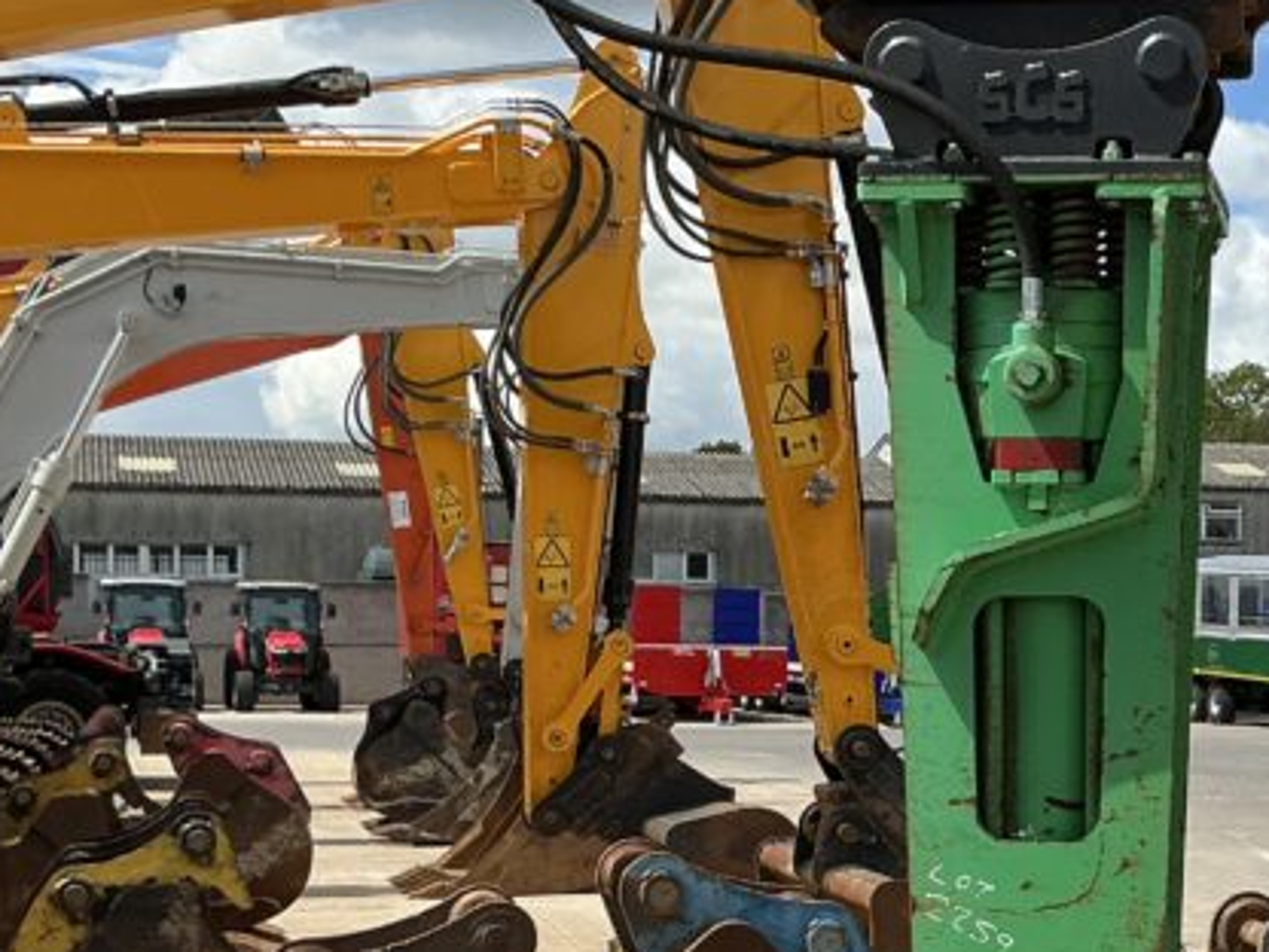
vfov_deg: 21.2
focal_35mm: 69
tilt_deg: -0.8
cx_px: 1187
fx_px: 2529
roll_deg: -0.9
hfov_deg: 27.0
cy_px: 702
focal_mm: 3
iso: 25
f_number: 1.8
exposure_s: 1/2320
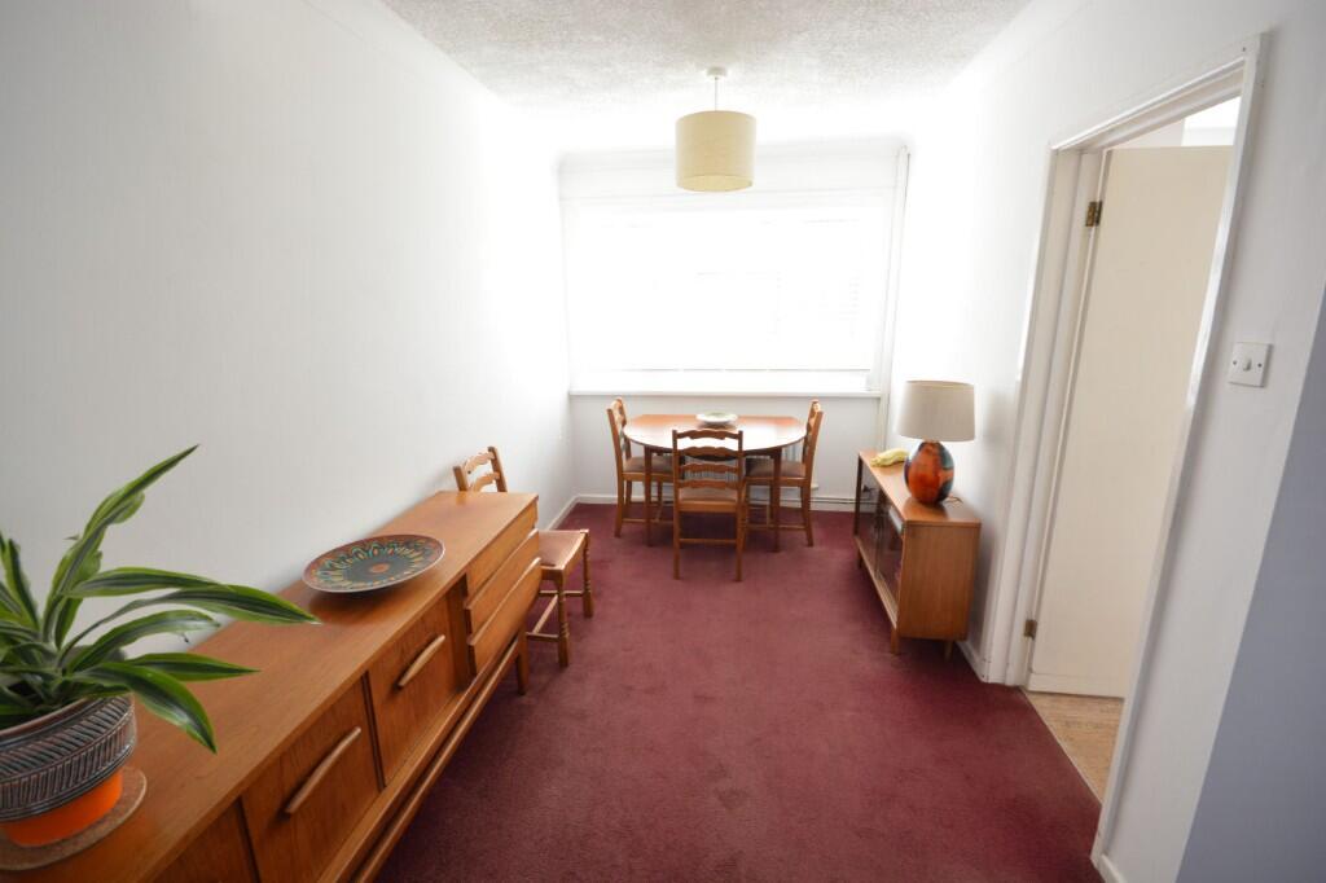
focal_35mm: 15
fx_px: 552
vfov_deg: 77.3
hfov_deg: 100.4
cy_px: 442
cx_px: 663
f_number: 8
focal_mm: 10
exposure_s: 1/30
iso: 400
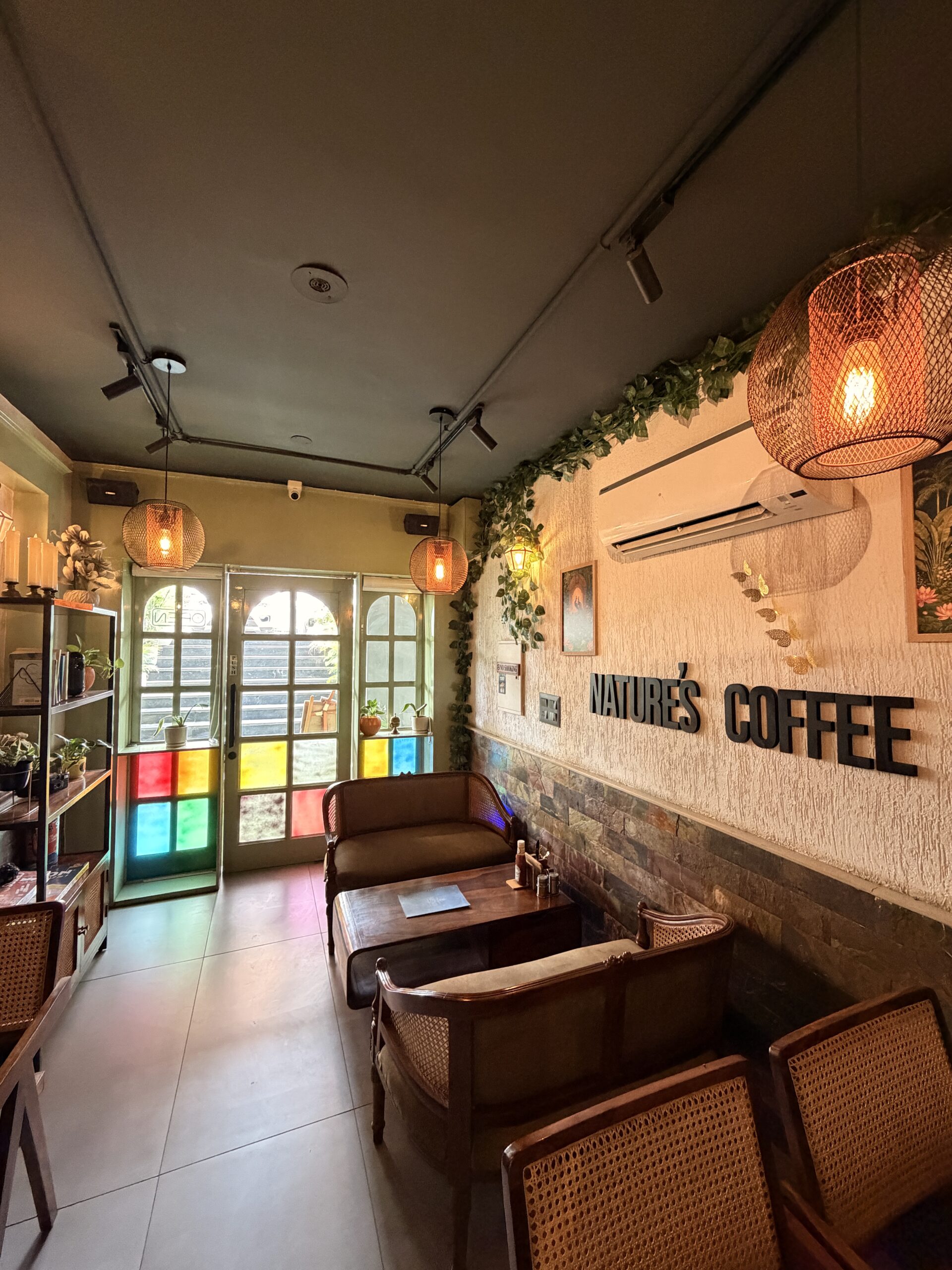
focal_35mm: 14
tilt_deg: +2.0
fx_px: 513
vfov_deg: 102.1
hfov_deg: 85.7
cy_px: 635
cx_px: 476
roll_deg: -0.2
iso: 640
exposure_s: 1/50
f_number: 2.2
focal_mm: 2.22
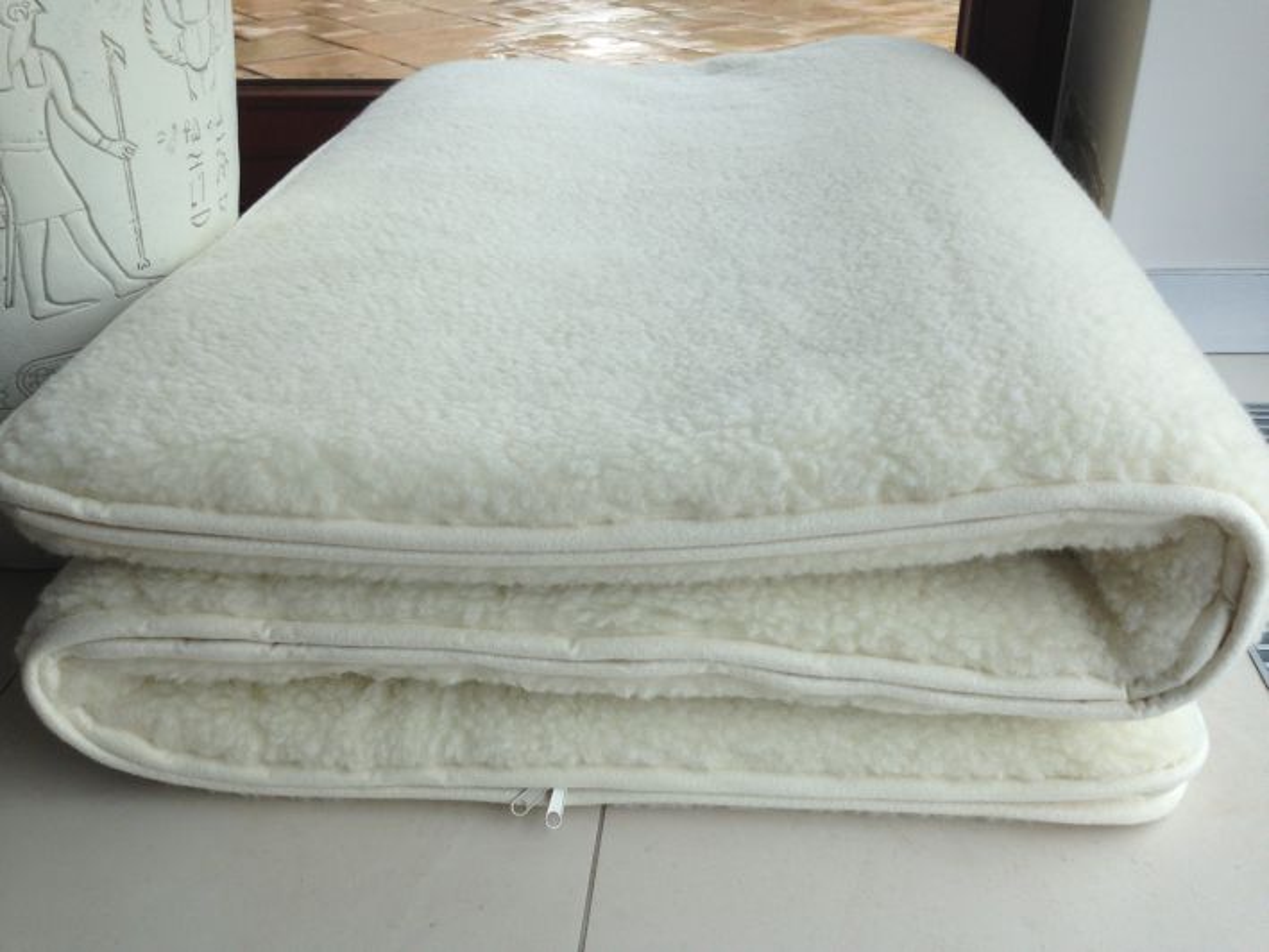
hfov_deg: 55.3
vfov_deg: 43.0
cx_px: 634
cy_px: 476
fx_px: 1210
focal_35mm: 33
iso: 50
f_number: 2.4
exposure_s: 1/319
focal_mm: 4.13
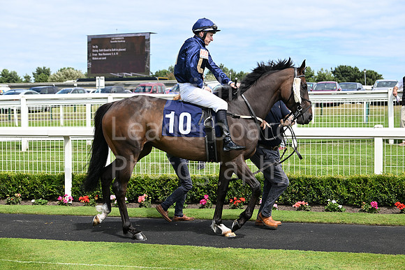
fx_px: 788
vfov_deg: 19.5
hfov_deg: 28.8
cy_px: 135
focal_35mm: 70
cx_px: 202
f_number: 5.6
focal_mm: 70
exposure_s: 1/1600
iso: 400
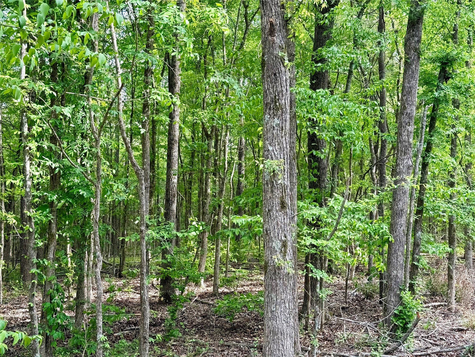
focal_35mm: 48
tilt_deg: +5.1
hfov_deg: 39.7
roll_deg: -1.5
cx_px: 238
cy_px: 178
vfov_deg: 30.3
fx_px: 659
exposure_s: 1/646
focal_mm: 6.76
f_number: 1.78
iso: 100
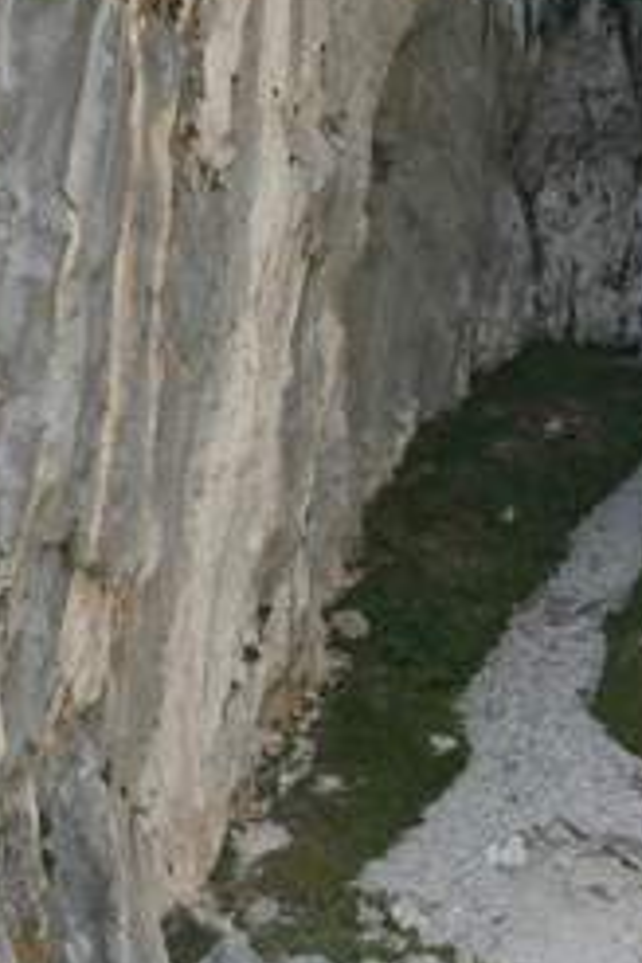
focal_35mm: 189
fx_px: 5055
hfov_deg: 7.3
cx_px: 558
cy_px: 129
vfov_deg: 10.8
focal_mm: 26.3
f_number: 4.5
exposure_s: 1/125
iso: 200
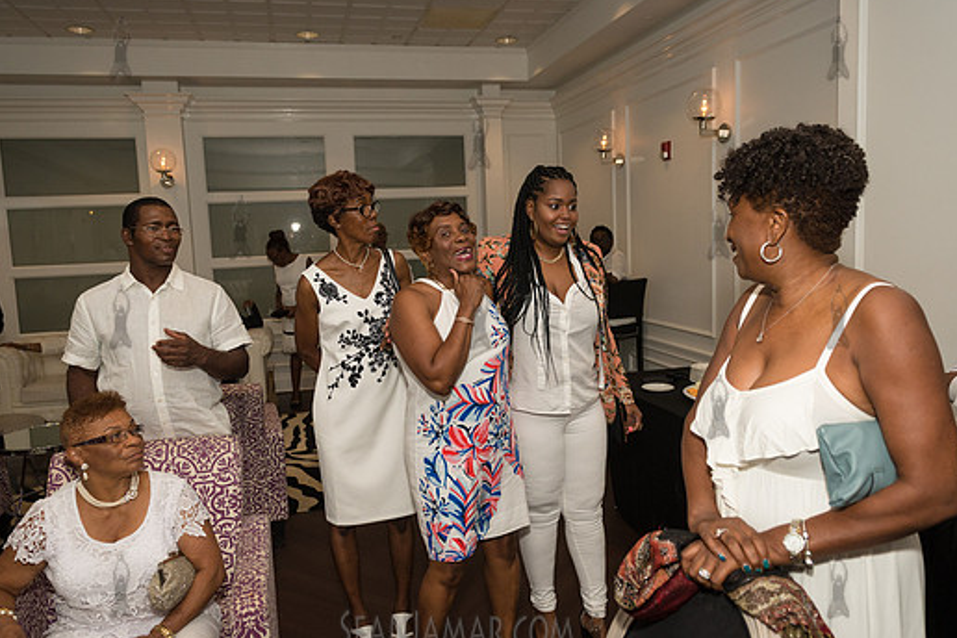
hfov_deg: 67.4
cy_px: 316
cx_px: 478
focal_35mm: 27
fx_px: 718
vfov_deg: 47.9
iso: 1600
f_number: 4
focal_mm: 24
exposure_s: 1/500
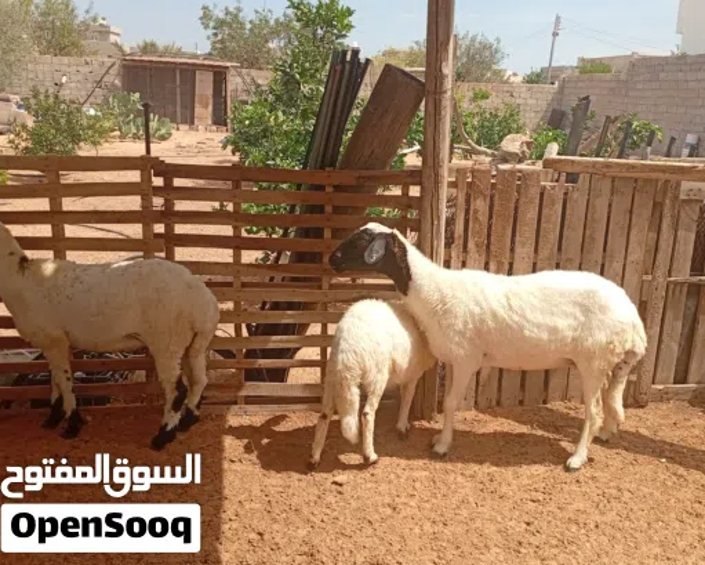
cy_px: 254
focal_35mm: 33
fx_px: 689
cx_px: 408
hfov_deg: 54.0
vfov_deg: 44.5
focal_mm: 3.98
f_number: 1.8
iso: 50
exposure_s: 1/495
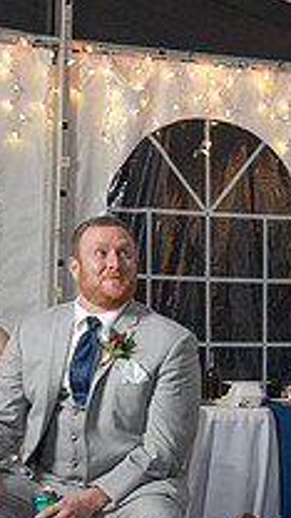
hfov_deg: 8.9
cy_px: 340
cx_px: 485
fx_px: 1811
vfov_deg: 16.2
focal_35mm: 132
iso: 2000
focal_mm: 35
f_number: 5.6
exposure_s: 1/250
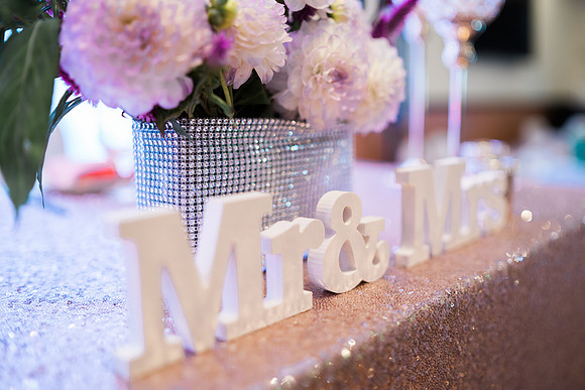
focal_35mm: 35
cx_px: 292
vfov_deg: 37.9
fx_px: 569
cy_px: 195
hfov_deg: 54.4
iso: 640
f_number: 1.8
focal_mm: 35
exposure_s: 1/160
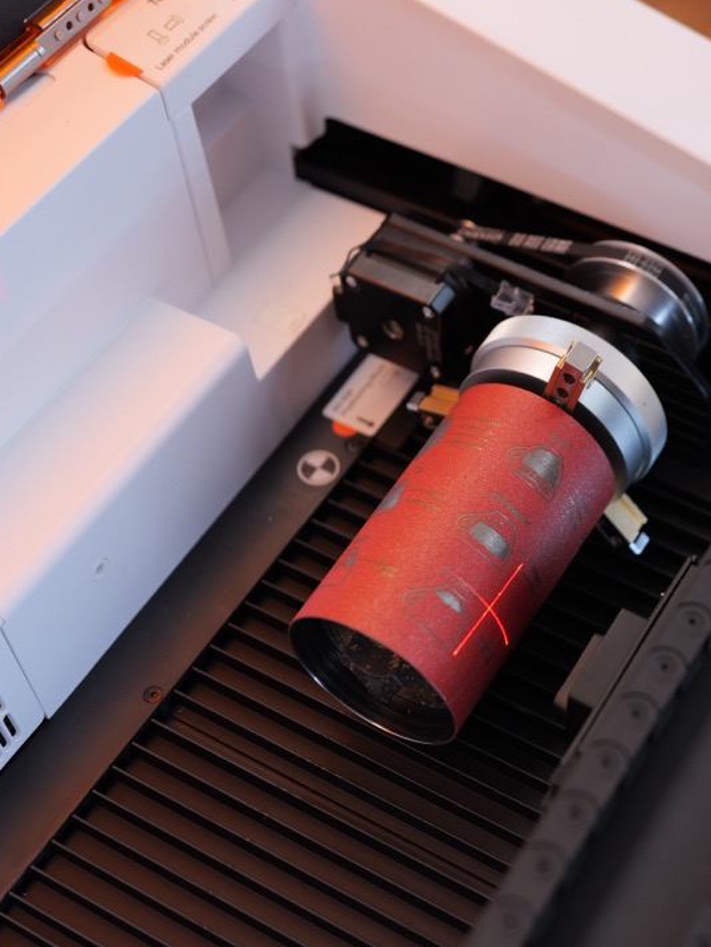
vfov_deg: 30.7
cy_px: 501
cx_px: 532
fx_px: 1724
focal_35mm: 63
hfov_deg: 23.1
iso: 500
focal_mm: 35
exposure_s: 1/160
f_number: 2.8
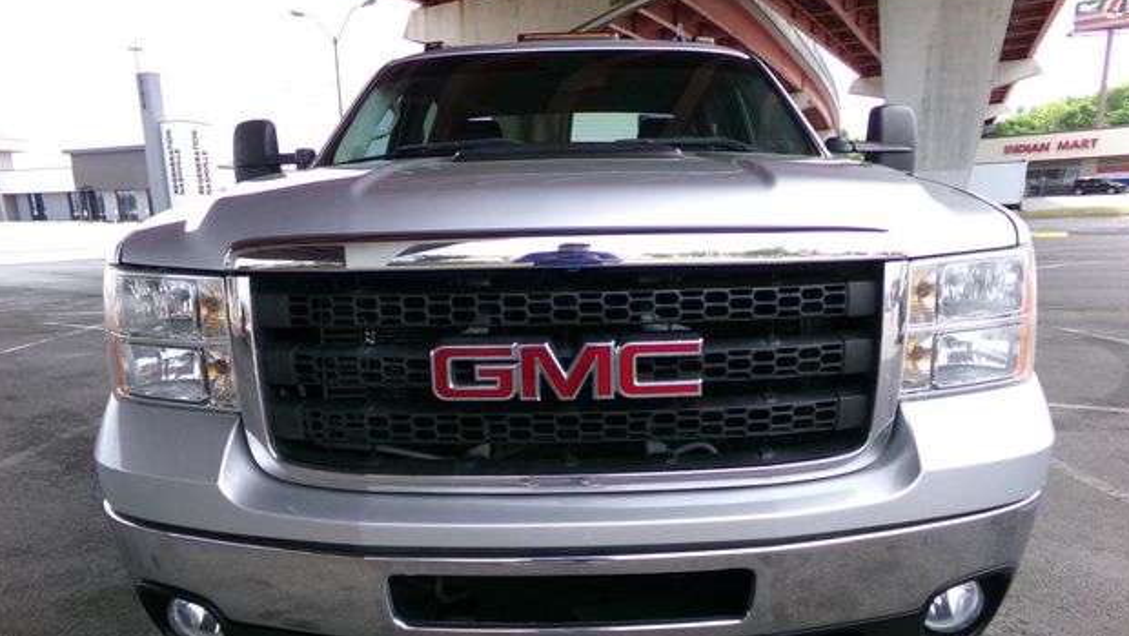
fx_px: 808
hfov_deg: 69.9
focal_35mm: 27
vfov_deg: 42.4
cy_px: 415
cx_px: 568
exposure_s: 1/60
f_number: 11.07
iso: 282
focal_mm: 4.3
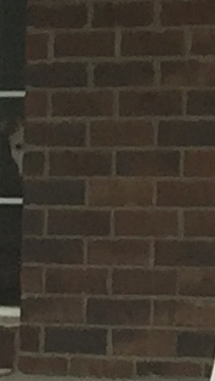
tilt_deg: +4.4
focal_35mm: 328
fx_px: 3319
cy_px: -167
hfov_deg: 3.5
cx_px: 946
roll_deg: +0.2
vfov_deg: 6.5
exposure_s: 1/223
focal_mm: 4.15
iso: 32
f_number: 2.2
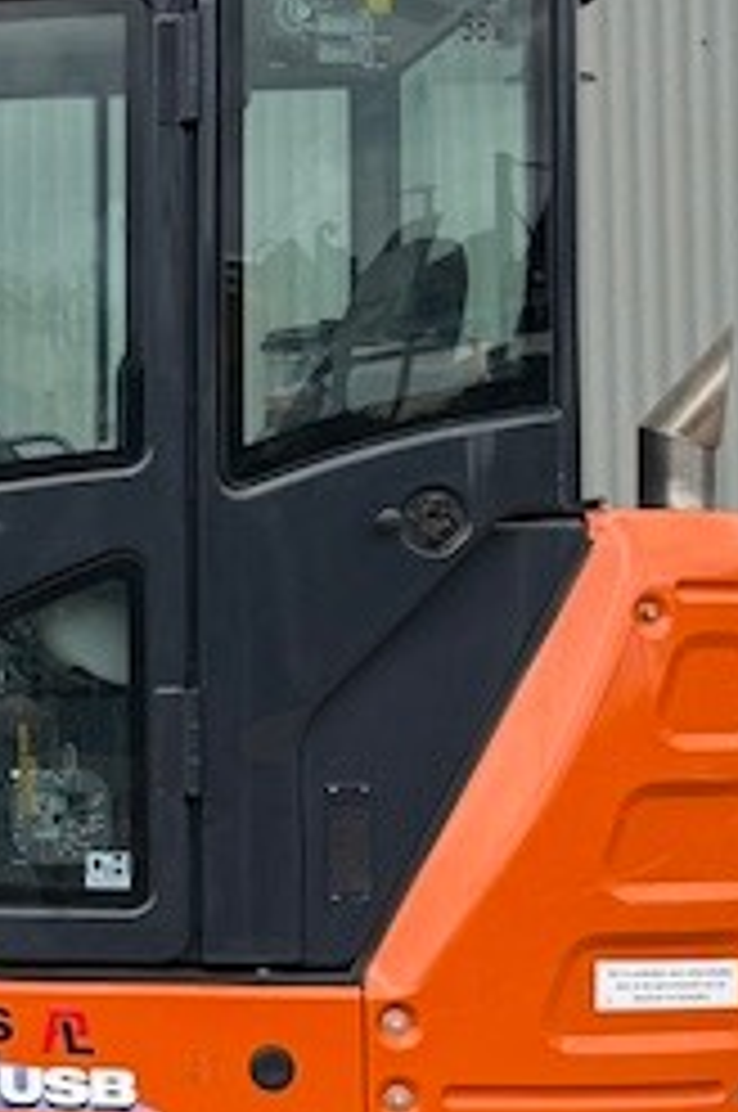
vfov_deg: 25.1
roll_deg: +1.0
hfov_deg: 14.6
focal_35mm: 81
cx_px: -612
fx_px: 2498
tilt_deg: +1.7
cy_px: 626
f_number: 1.78
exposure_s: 1/2445
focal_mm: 6.76
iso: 100
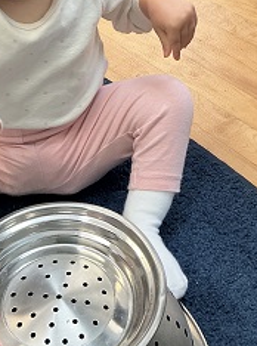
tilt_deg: -38.0
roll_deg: -7.0
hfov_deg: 23.5
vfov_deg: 31.1
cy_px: 117
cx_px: 135
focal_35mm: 62
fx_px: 617
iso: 80
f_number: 1.8
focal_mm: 3
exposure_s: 1/60
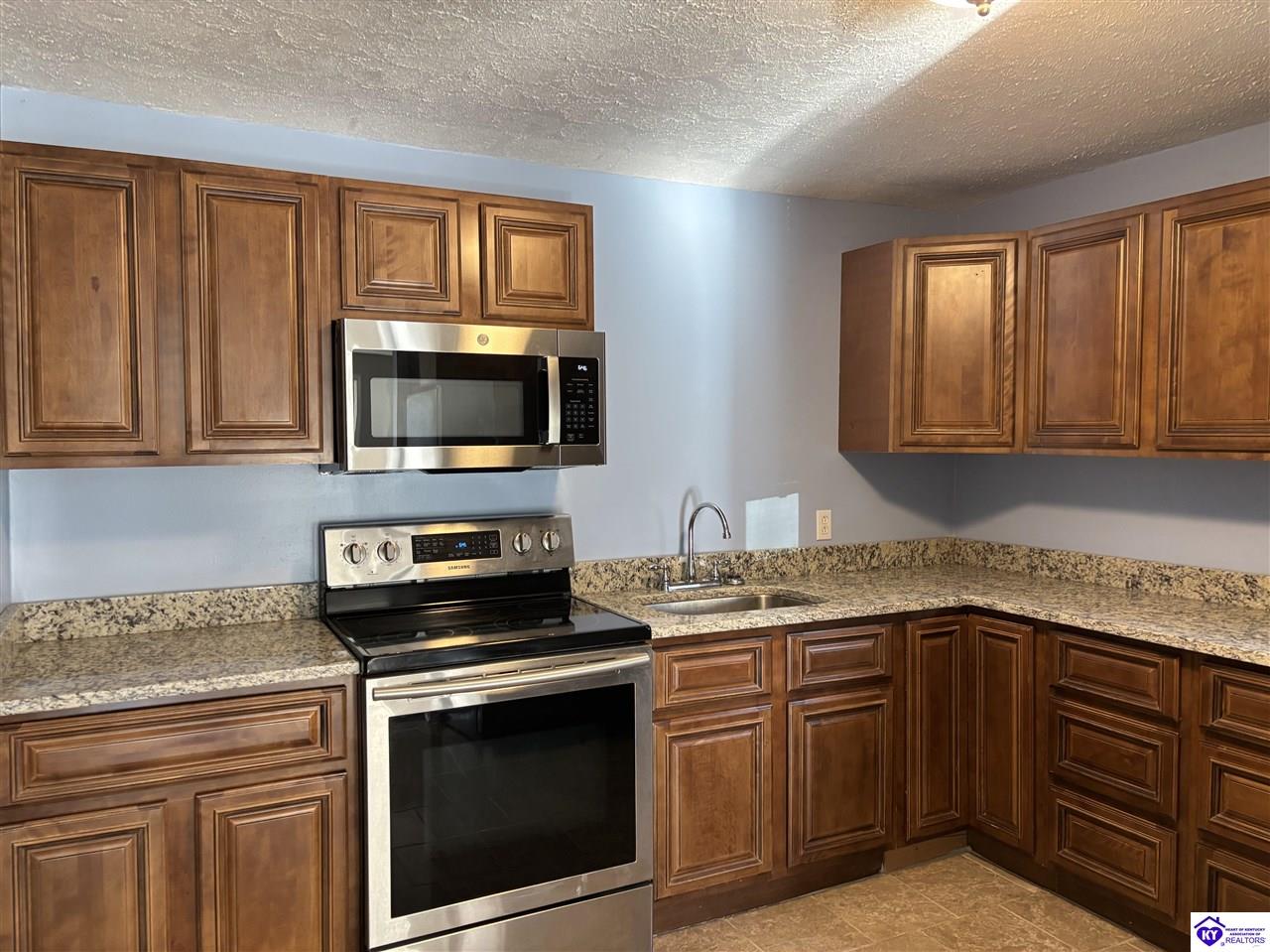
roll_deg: -1.3
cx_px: 635
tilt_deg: -2.8
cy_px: 476
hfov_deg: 67.3
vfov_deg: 53.0
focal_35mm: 26
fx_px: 954
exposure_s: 1/60
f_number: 1.6
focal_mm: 5.96
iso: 160
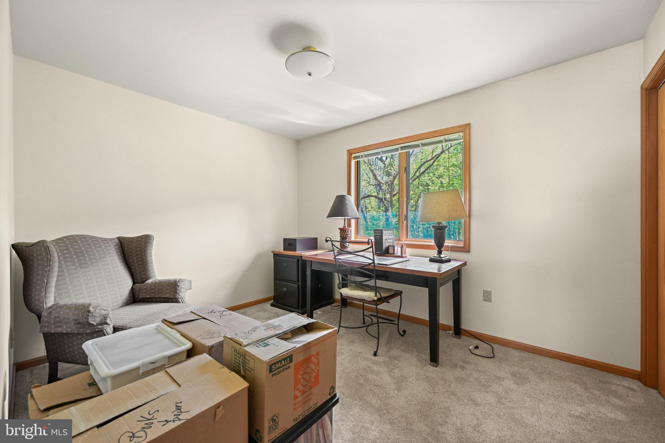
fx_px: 259
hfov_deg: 104.3
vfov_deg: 81.2
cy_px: 222
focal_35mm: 14
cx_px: 332
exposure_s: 1/20
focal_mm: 14
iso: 1250
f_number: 5.6
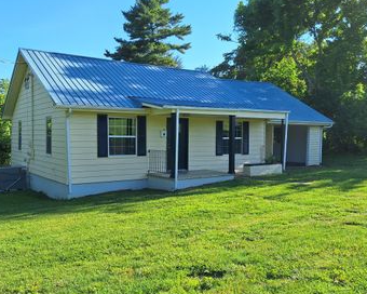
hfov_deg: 54.2
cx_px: 188
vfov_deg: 44.5
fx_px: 358
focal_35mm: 33
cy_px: 156
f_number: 1.8
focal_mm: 5.54
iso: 40
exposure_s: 1/1524
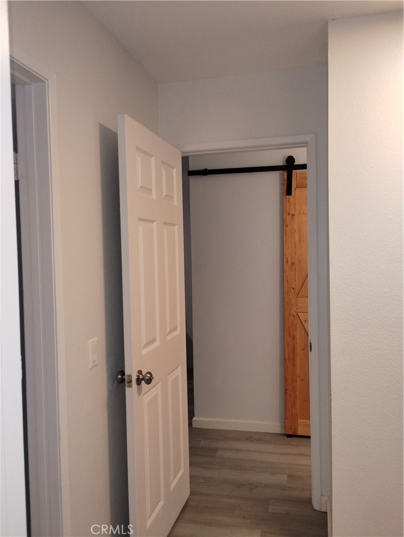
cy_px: 268
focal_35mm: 28
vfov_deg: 63.4
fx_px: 435
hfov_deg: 49.8
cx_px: 202
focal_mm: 4.27
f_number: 1.8
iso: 469
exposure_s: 1/30
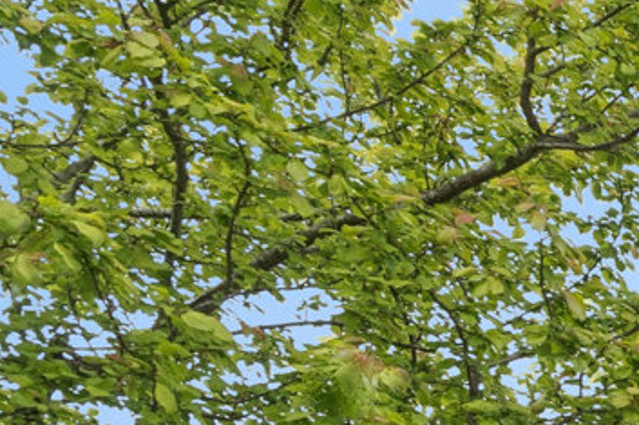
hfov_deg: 12.9
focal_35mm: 106
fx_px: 1885
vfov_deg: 11.7
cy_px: 824
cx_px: 1658
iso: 200
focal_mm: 12.5
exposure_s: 1/80
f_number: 8
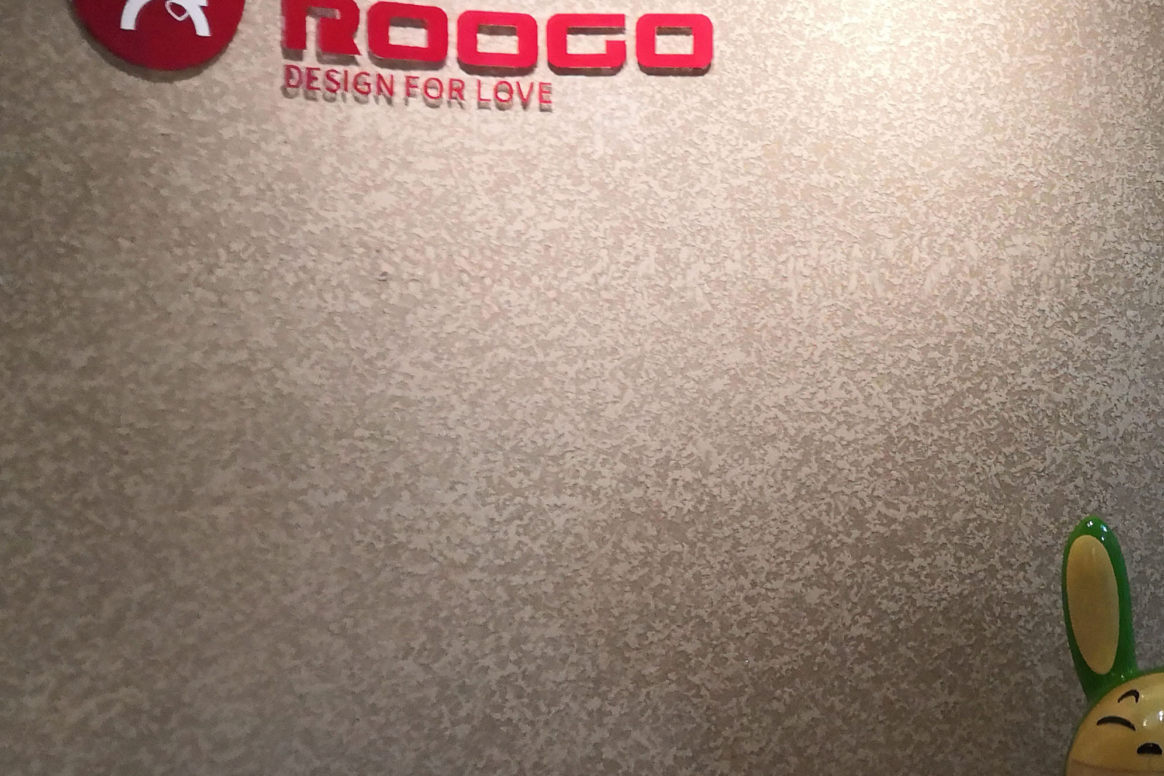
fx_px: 2101
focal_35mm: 65
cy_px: 359
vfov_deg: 20.9
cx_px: 1249
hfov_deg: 28.4
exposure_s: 1/20
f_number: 1.8
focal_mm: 3.95
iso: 500
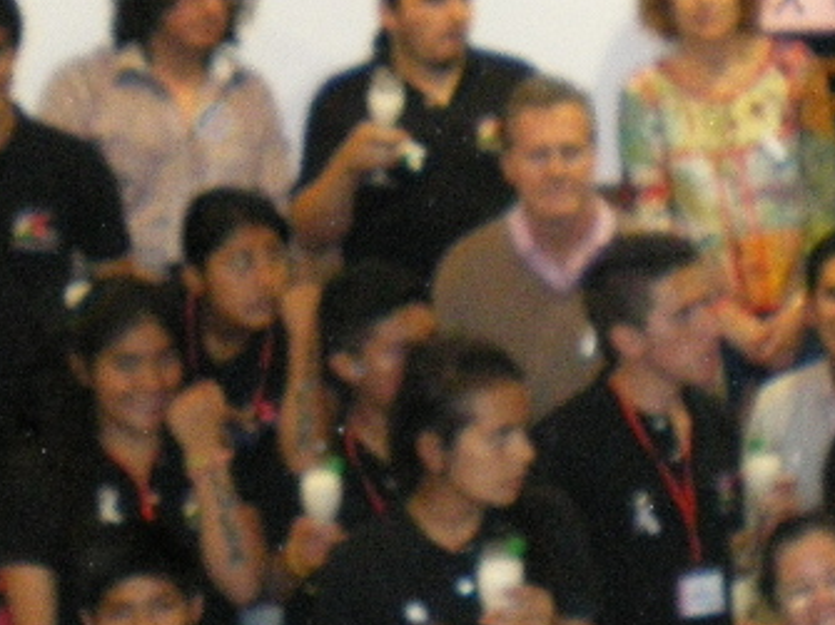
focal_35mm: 110
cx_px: 566
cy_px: 319
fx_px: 2652
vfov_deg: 13.5
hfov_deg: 17.8
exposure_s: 1/50
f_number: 3.1
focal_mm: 6.3
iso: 800
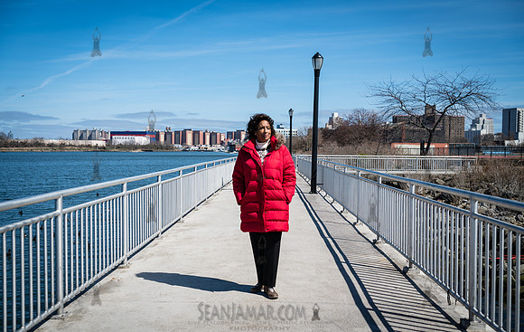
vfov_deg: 35.8
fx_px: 514
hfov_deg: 54.1
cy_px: 174
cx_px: 261
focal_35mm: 36
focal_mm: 35
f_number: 4
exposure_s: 1/640
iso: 64
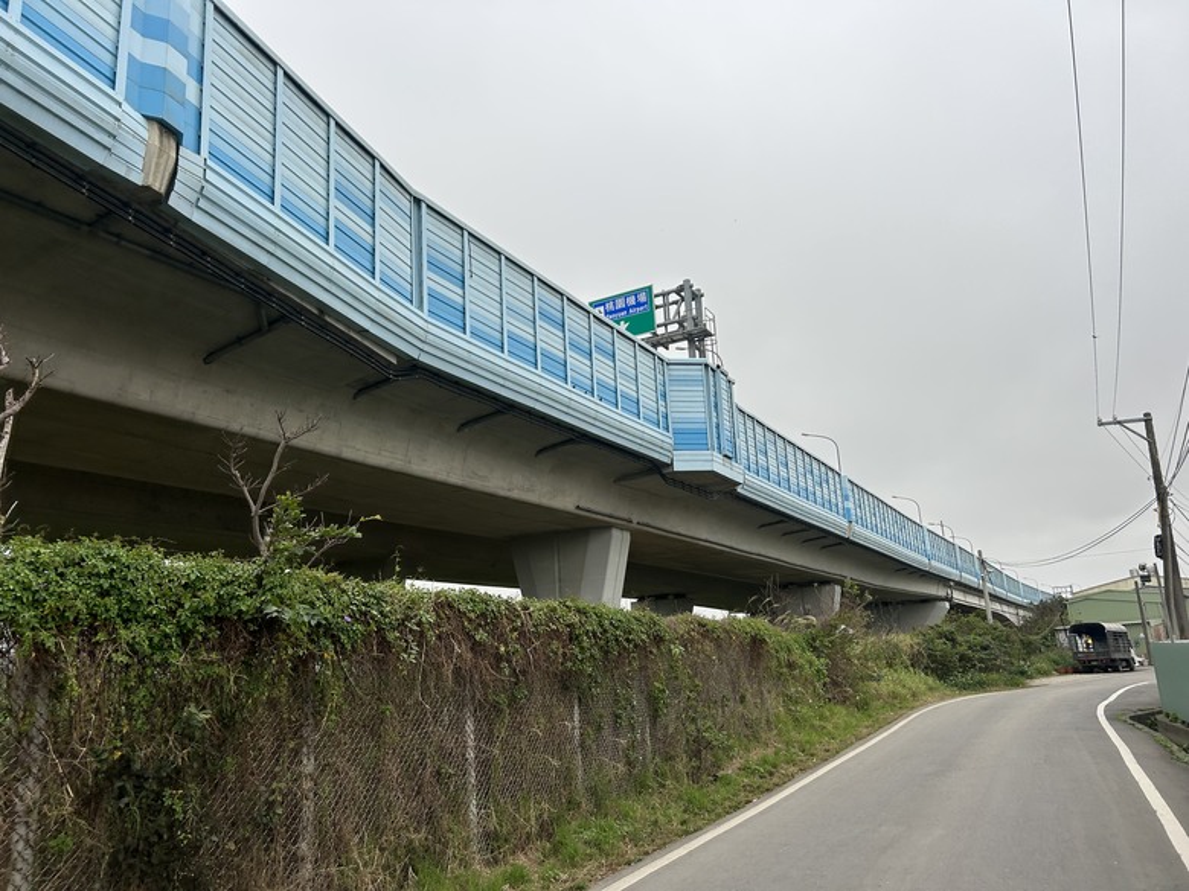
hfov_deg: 67.3
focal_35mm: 26
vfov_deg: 53.1
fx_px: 893
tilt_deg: +14.8
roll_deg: +3.1
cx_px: 594
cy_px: 446
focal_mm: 5.7
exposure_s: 1/1079
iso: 50
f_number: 1.5
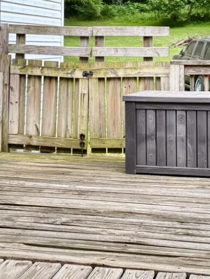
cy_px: 71
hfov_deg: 14.8
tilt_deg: -2.3
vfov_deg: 19.5
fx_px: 809
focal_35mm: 100
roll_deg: -0.6
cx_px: 107
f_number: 1.6
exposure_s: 1/311
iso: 50
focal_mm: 5.96
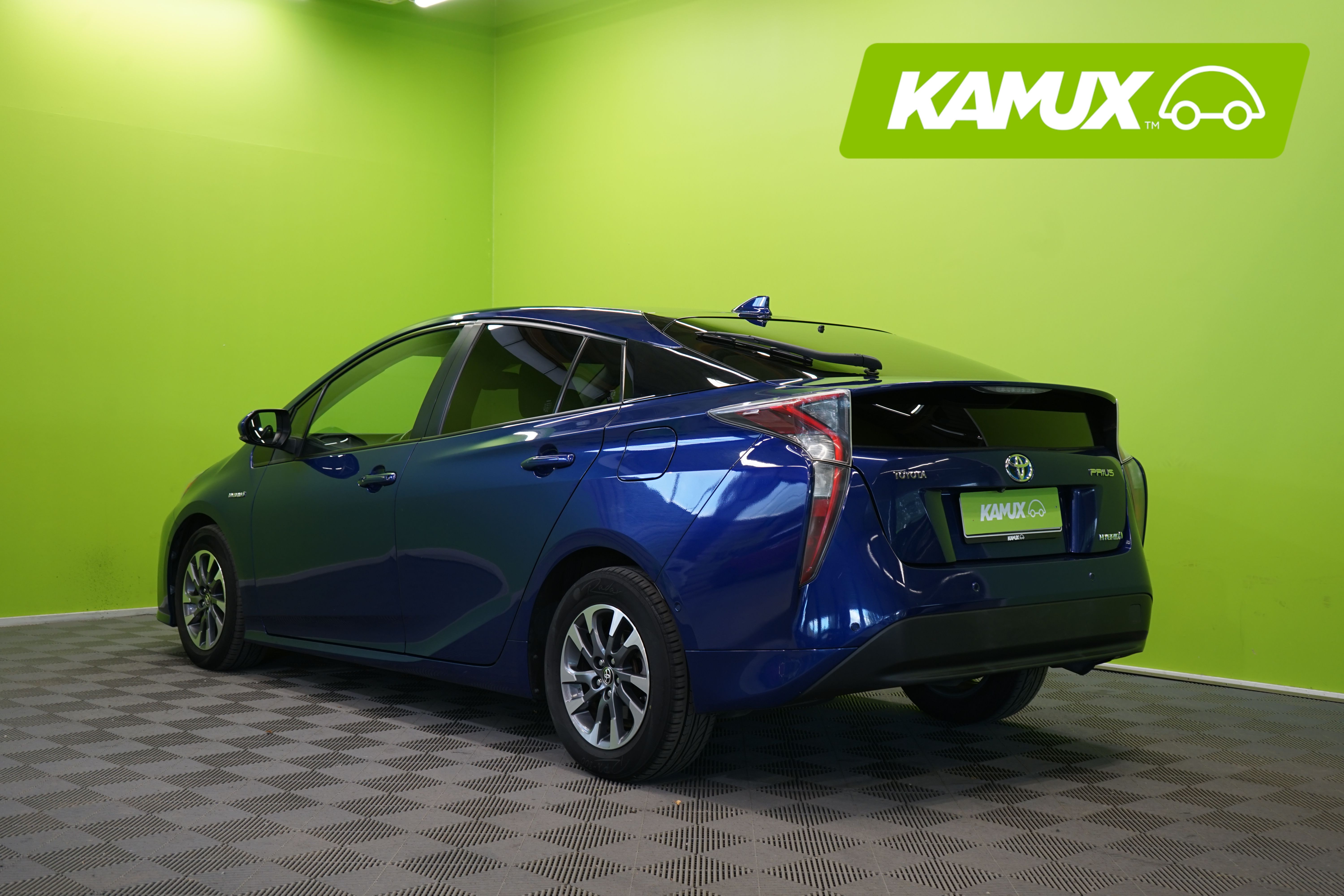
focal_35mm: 41
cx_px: 672
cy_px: 448
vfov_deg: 32.6
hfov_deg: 47.4
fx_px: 1531
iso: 400
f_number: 5.6
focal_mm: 41
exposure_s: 1/25
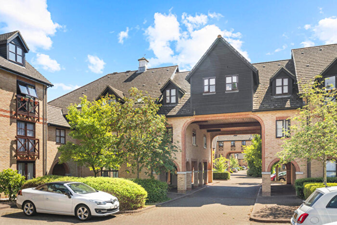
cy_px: 112
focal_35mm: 30
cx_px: 168
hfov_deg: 62.8
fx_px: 276
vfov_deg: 44.3
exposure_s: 1/160
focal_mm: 29.5
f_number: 7.1
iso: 320
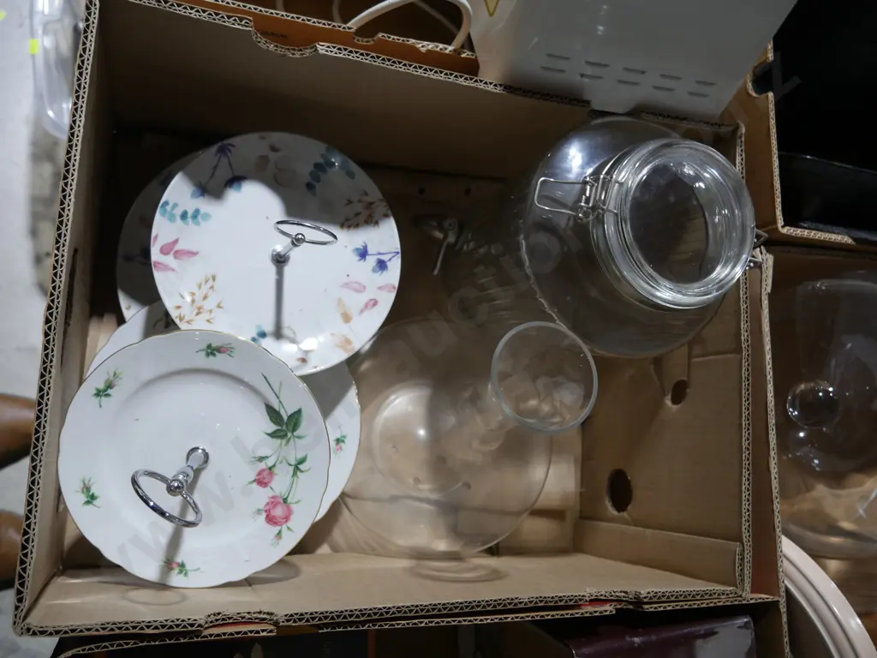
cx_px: 438
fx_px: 760
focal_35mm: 30
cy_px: 329
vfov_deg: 46.8
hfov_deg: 60.0
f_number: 3.6
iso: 400
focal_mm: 15
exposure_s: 1/60
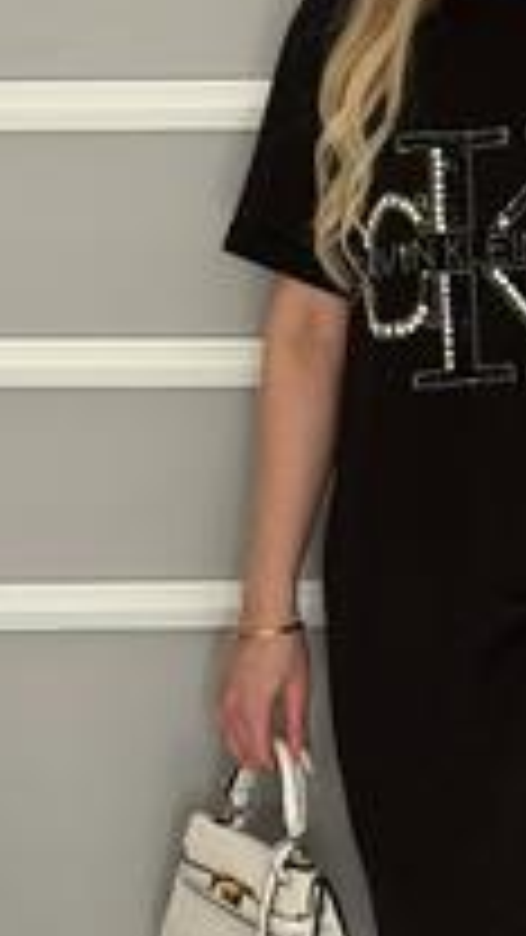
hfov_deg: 9.2
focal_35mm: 131
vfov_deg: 16.3
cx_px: 611
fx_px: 3248
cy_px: 630
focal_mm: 6.76
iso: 200
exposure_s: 1/213
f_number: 1.78
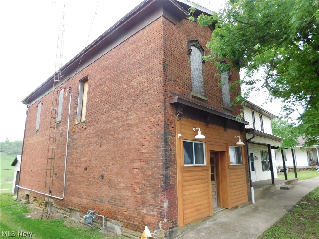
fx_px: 212
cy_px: 120
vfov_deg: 58.9
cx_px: 160
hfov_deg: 73.9
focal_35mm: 23
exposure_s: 1/200
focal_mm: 4
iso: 125
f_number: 3
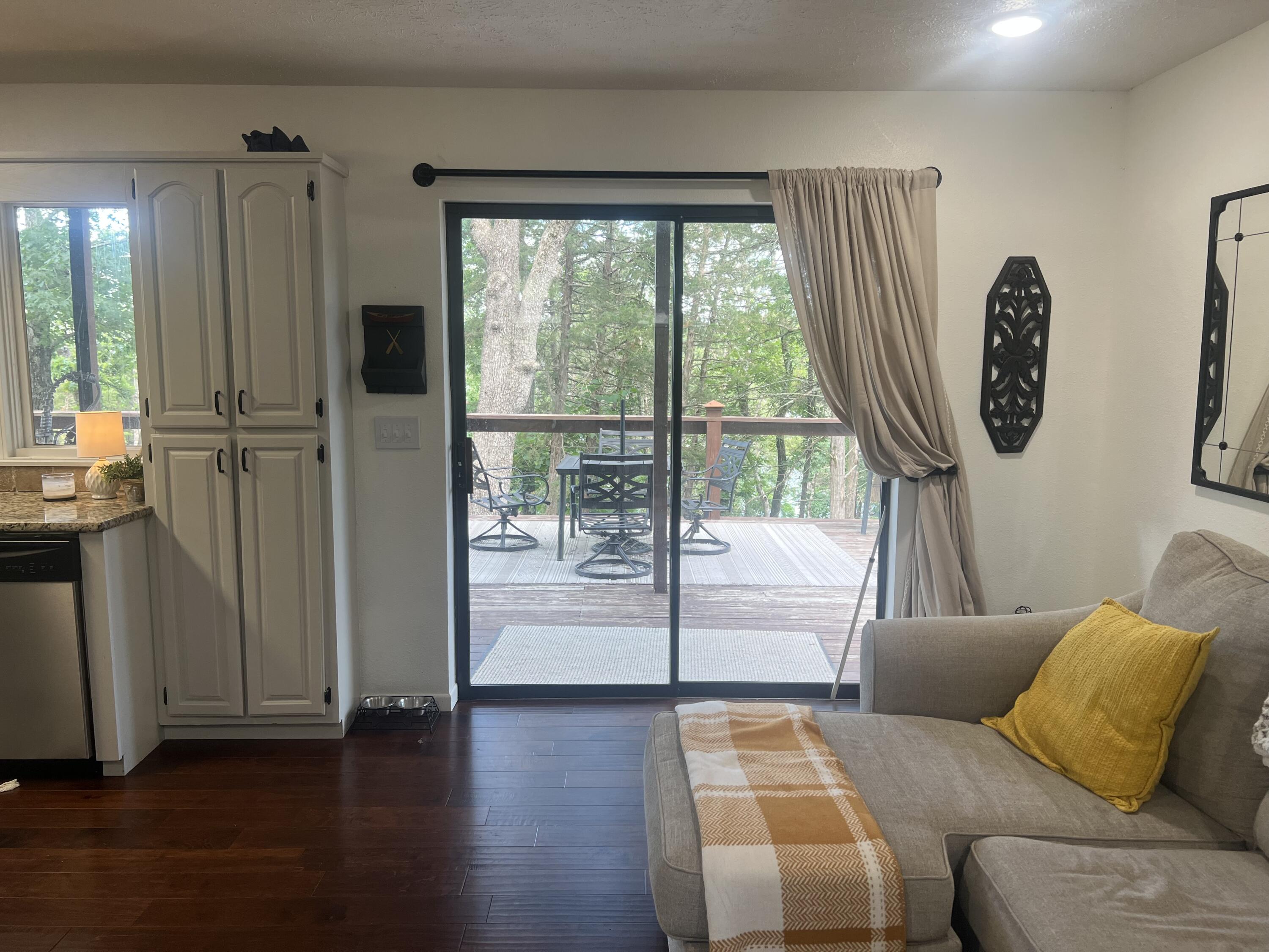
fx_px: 953
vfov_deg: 53.1
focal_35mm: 26
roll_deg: -0.2
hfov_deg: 67.3
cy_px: 476
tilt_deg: -7.7
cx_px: 634
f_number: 1.5
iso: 80
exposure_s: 1/120
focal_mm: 5.7
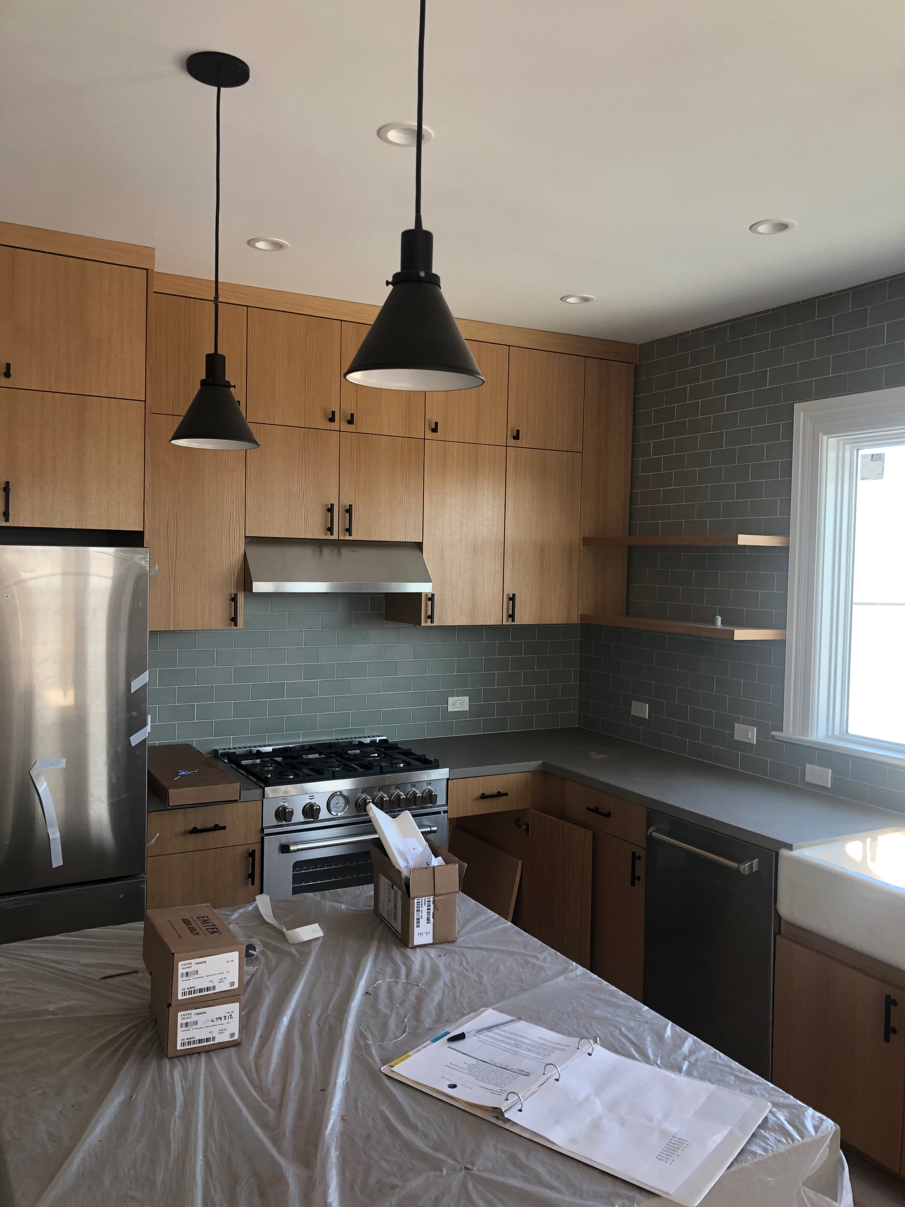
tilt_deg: -0.7
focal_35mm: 28
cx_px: 452
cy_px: 604
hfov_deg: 49.7
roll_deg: -2.2
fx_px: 976
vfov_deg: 63.4
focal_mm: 4
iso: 40
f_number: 1.8
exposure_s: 1/120
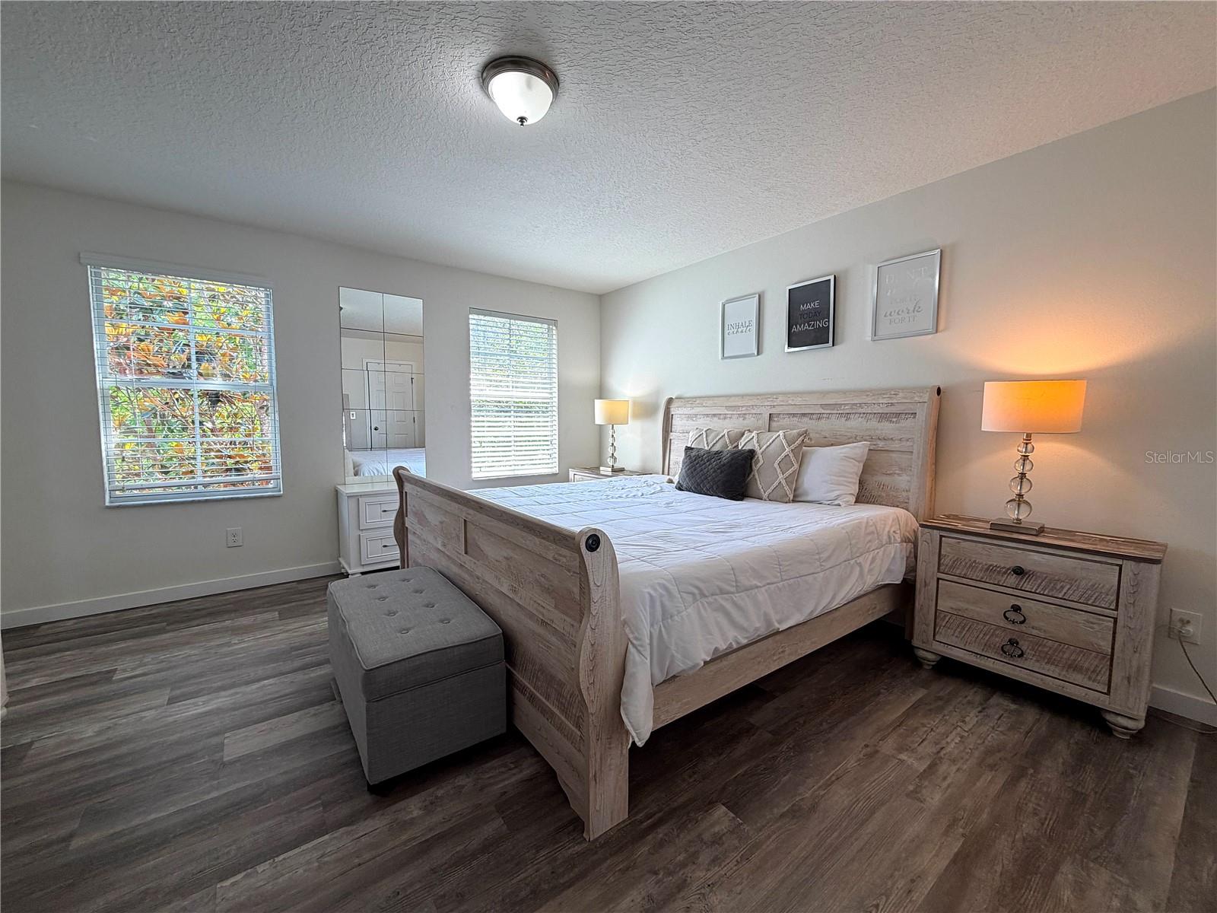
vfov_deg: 85.7
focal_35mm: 14
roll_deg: -0.1
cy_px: 456
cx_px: 608
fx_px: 492
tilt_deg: -4.4
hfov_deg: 102.1
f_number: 2.2
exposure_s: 1/120
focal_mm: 2.22
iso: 100
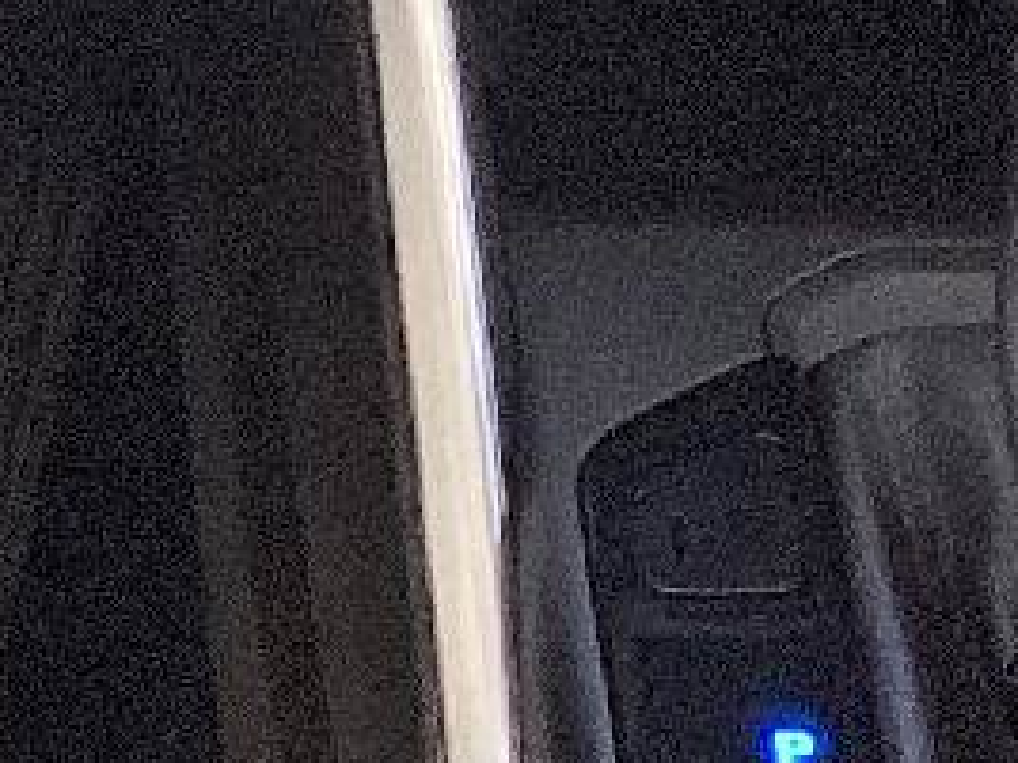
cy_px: -1644
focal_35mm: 222
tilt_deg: -17.9
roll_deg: +0.5
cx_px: -167
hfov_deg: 8.8
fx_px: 6529
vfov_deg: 6.1
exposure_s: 1/120
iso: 100
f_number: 2.4
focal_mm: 3.3
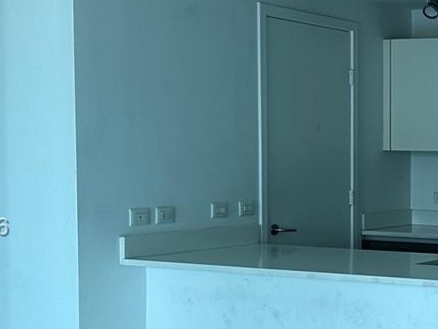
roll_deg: -1.6
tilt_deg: -4.0
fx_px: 1127
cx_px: 505
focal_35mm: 89
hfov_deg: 20.7
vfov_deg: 16.6
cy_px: 228
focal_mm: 6.86
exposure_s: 1/120
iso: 125
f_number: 1.78
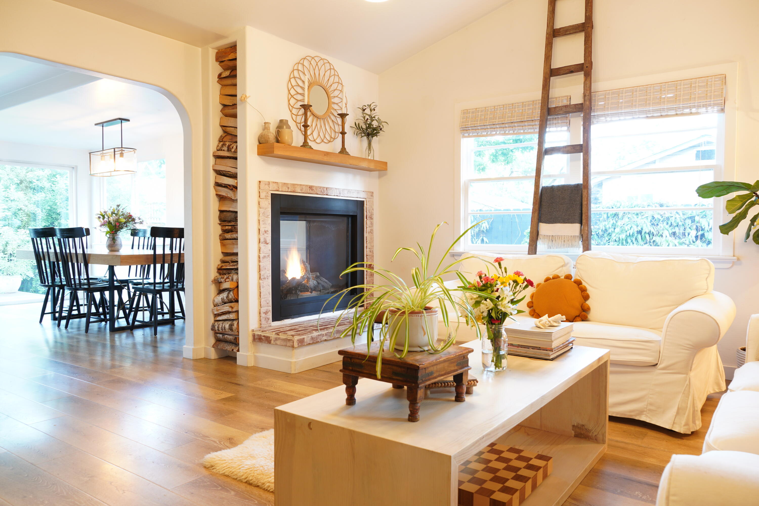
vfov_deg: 47.9
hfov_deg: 67.4
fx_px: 569
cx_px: 380
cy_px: 253
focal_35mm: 27
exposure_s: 1
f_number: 6.3
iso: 160
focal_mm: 18
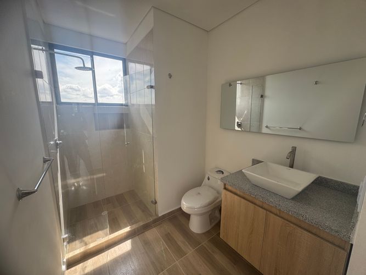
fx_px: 148
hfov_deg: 102.1
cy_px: 138
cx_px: 183
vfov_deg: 85.7
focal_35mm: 14
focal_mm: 2.22
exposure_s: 1/254
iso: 40
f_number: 2.2
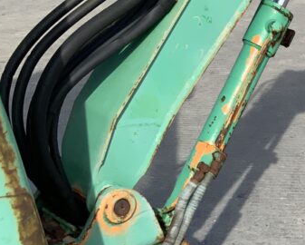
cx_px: 422
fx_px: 777
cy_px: 232
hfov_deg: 20.0
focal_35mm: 86
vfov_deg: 17.5
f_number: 1.8
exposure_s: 1/1035
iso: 16
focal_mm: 3
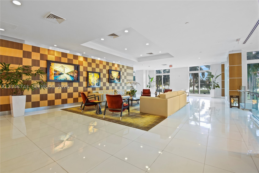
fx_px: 108
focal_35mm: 15
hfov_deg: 100.4
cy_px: 86
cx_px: 130
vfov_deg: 77.3
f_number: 5.6
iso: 250
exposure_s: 1/4
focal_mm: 10
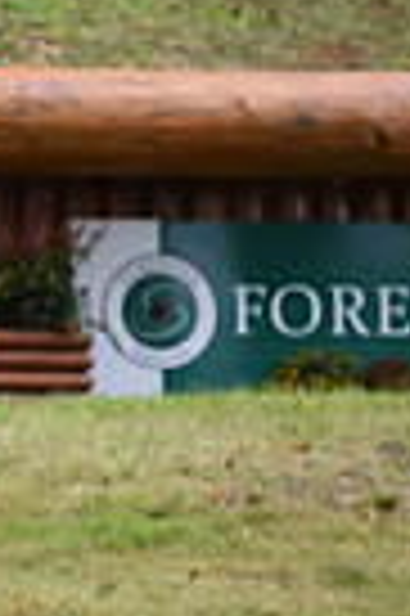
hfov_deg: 2.0
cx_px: -847
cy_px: 157
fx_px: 11628
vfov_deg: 3.0
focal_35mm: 679
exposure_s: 1/1250
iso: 1400
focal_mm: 160
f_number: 4.5
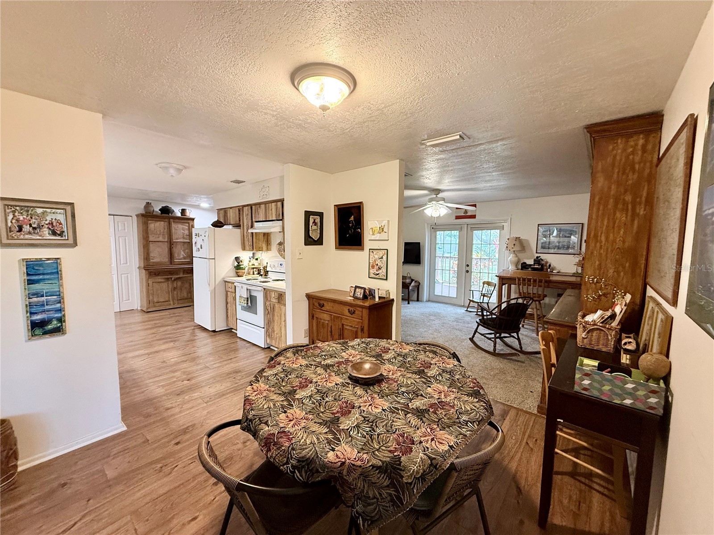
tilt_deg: -4.9
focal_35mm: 14
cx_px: 357
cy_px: 268
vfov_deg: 85.7
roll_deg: -0.6
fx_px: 289
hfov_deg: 102.1
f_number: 2.2
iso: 320
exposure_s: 1/60
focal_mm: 2.22
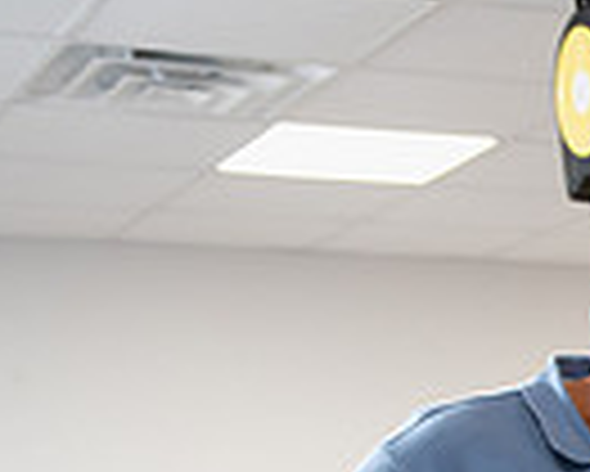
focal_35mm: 133
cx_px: 1031
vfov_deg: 10.9
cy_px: 820
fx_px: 2324
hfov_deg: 13.2
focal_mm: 32
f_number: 3.5
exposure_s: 1/200
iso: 800
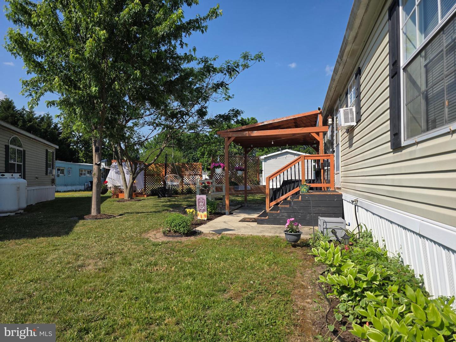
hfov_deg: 73.9
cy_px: 171
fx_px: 303
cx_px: 228
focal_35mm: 23
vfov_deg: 58.9
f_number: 1.7
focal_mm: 6.3
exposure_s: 1/6355
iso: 80
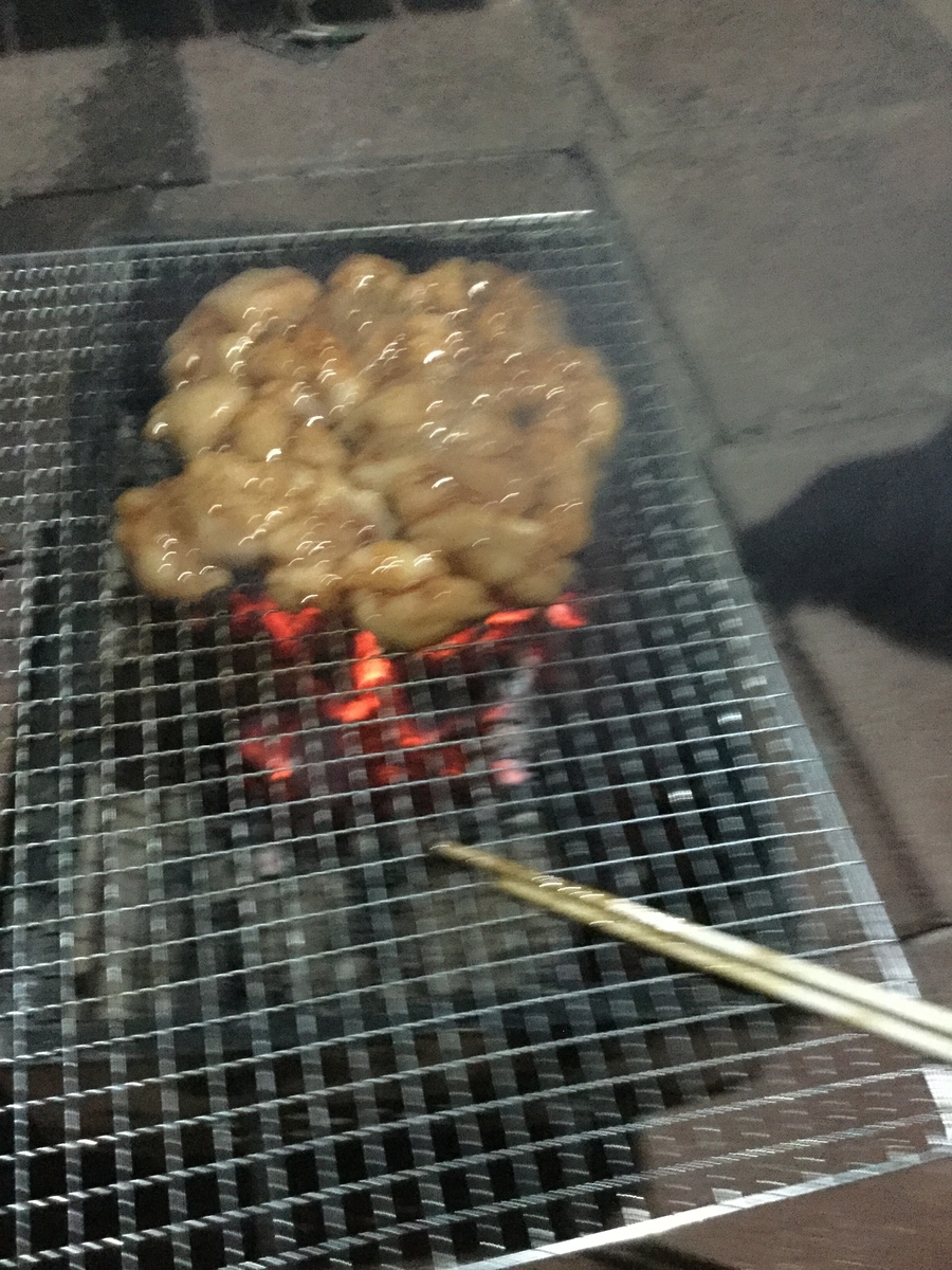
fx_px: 1137
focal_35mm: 31
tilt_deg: -57.7
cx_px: 476
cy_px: 635
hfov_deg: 45.4
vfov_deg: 58.4
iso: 640
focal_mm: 3.3
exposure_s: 1/15
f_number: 2.4
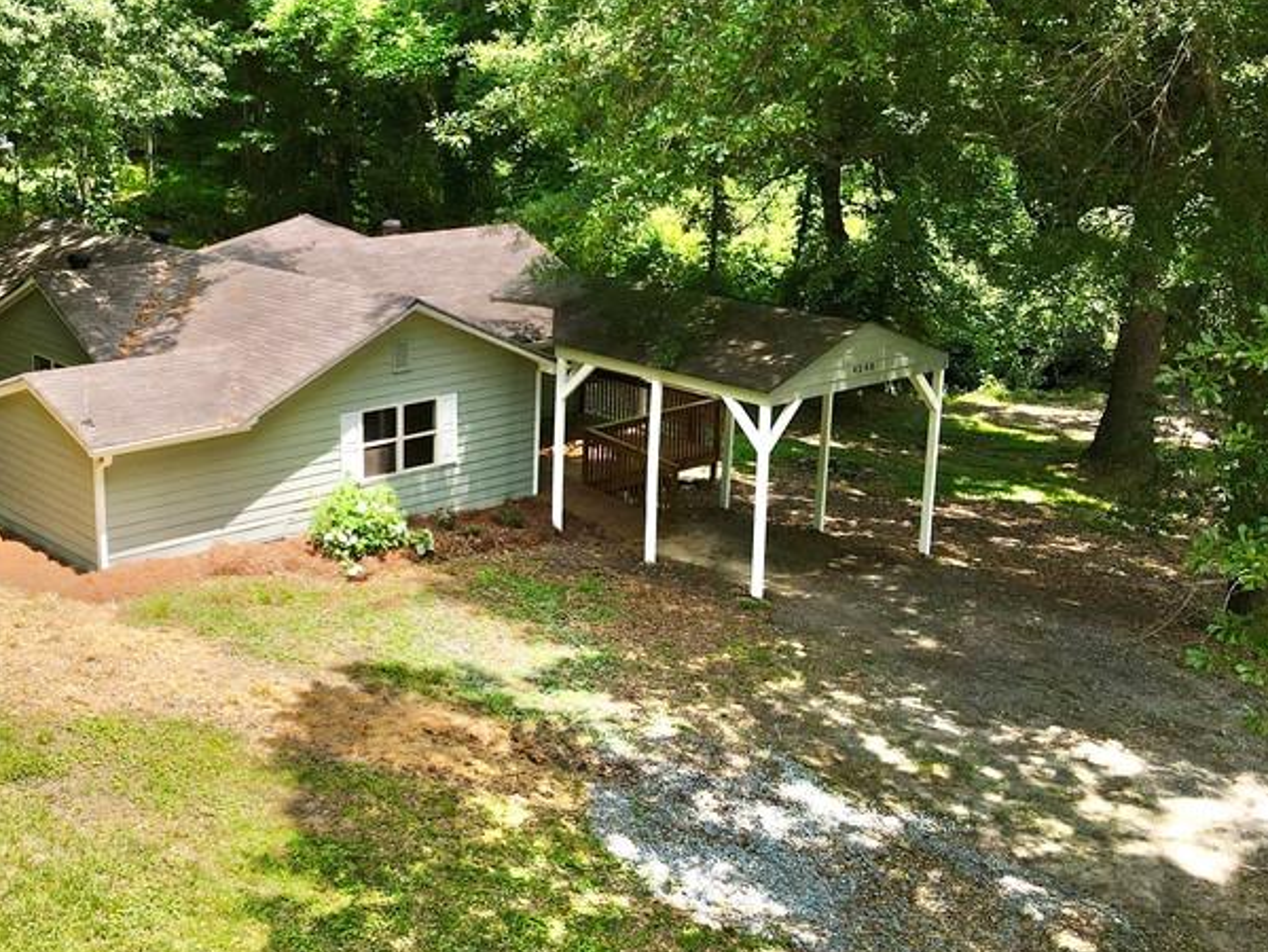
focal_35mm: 41
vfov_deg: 35.0
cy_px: 355
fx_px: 1503
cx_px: 400
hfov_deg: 44.9
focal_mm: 4.5
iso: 110
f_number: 2.8
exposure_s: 1/350
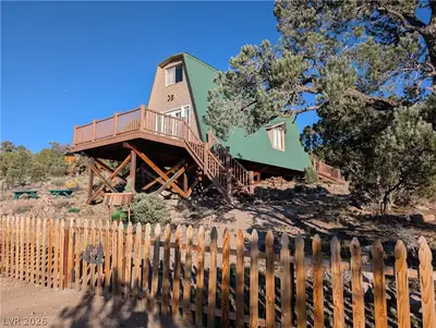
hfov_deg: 71.5
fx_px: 303
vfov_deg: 56.9
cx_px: 218
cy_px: 164
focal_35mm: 24
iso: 20
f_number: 1.68
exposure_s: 1/1185
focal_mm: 6.9
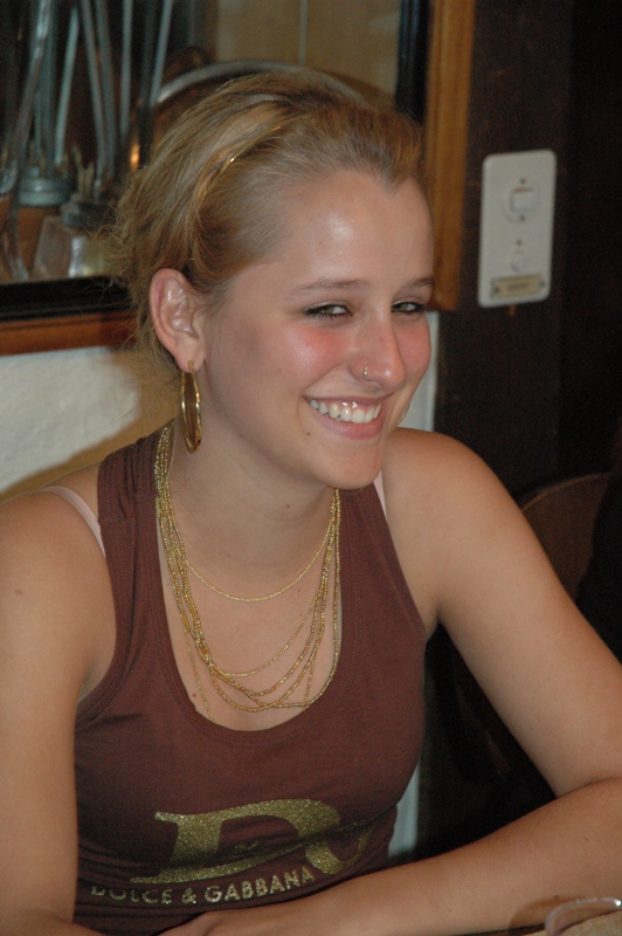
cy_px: 468
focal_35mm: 105
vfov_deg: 19.5
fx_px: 2726
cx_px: 311
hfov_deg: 13.0
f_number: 5
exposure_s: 1/60
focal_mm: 70
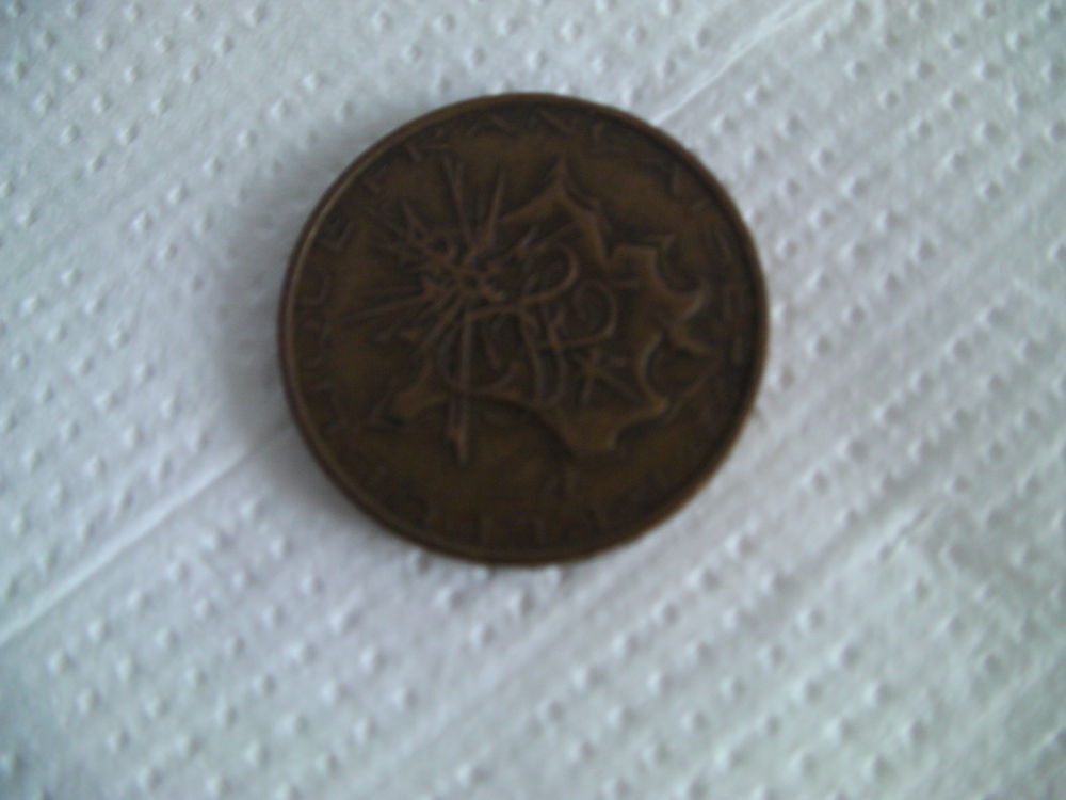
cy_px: 400
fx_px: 1170
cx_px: 533
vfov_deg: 37.7
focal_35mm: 38
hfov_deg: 49.0
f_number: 3.5
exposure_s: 1/30
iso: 118
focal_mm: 6.3
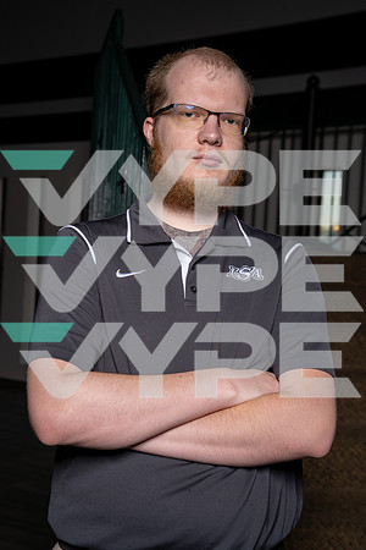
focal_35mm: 49
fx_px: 747
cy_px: 275
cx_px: 183
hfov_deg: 27.5
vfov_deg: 40.3
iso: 320
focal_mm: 49
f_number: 5.6
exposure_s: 1/250
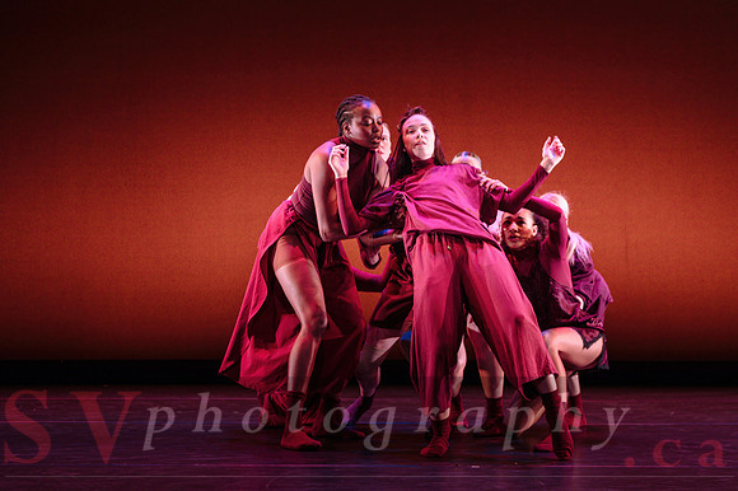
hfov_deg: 33.3
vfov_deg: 22.5
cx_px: 369
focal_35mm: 60
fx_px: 1232
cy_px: 295
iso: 2000
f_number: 2.8
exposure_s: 1/200
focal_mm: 50
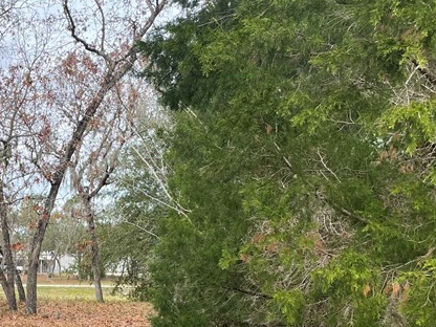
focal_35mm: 64
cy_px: 337
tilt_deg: -6.1
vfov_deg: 22.0
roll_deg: +0.0
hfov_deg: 28.9
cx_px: 30
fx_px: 806
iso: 32
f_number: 1.6
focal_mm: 4.2
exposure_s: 1/518
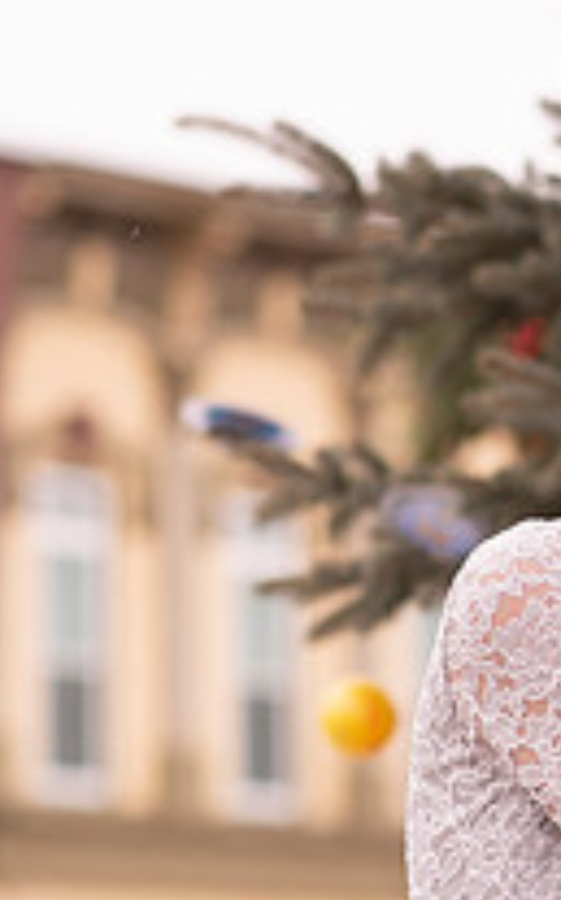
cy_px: 602
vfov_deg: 8.6
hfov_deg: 5.3
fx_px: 5957
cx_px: 861
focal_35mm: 243
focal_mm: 85
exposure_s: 1/125
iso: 100
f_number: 2.5
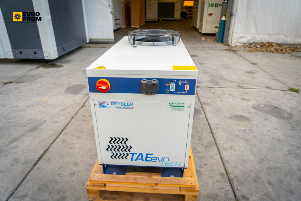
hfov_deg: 73.7
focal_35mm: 24
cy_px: 100
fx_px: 201
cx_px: 150
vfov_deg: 53.1
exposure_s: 1/320
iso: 250
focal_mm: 24
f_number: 4
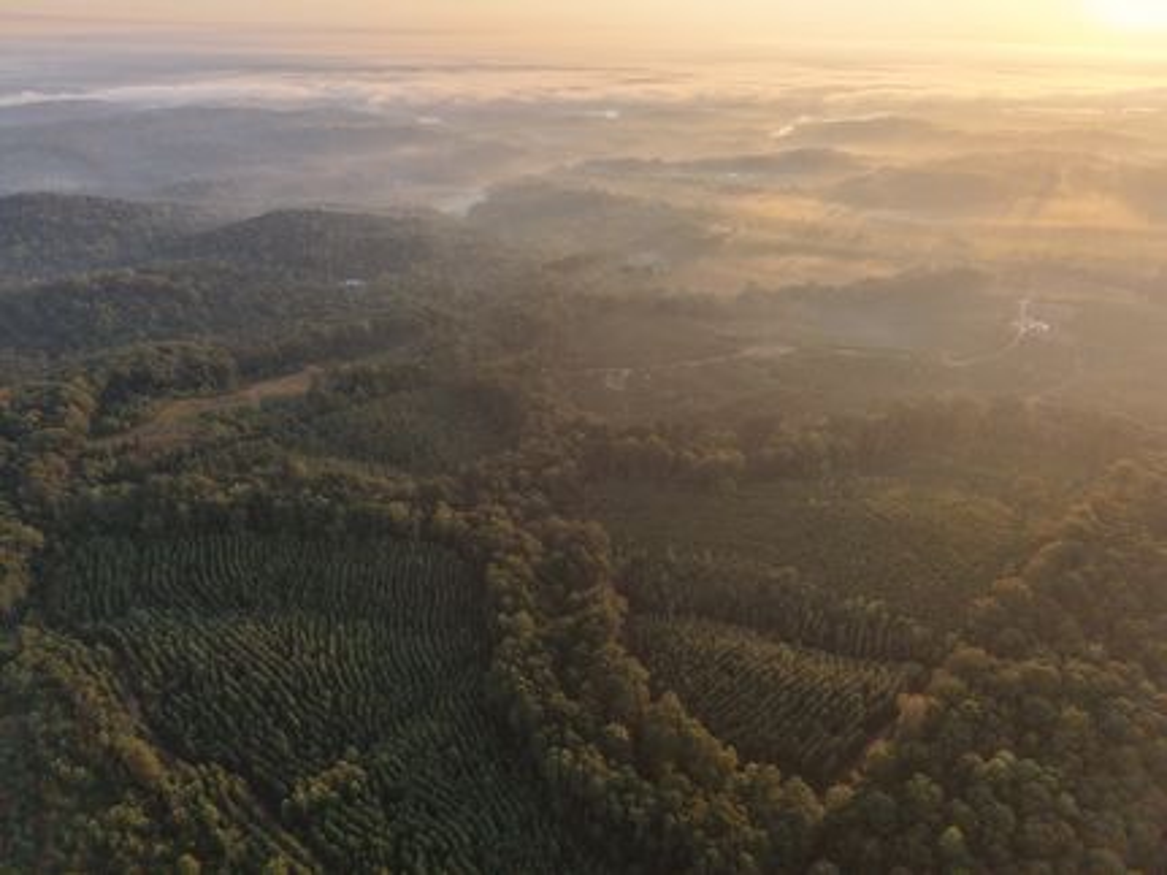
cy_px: 438
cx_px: 584
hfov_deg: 71.6
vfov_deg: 56.8
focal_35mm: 24
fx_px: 809
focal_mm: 8.67
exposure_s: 1/400
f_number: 1.8
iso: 100
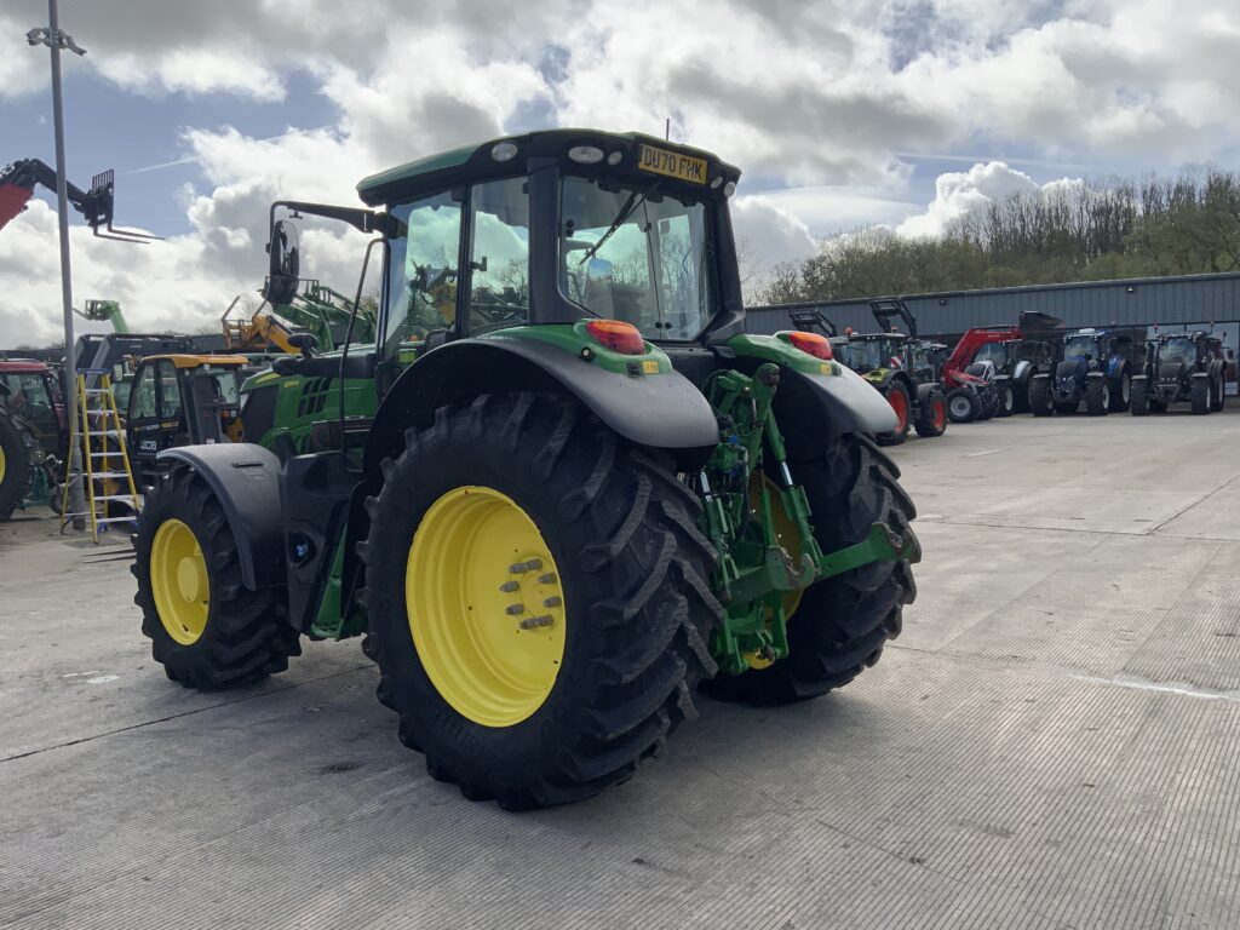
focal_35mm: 29
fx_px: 1039
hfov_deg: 61.7
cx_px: 620
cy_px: 465
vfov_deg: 48.2
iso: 16
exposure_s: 1/2141
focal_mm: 3
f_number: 1.8
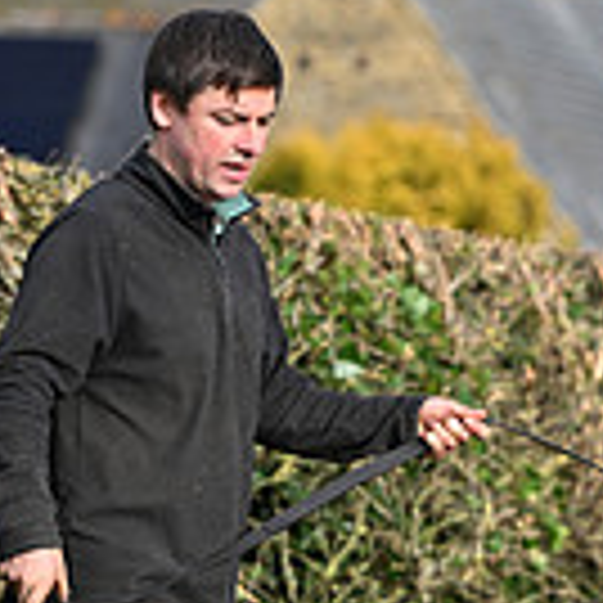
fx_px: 10130
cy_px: 412
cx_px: 1292
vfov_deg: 3.4
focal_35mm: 514
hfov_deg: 3.4
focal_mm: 140
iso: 320
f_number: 4
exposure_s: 1/1000
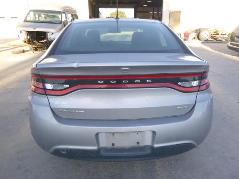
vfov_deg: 54.9
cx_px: 120
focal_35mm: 25
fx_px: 173
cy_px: 90
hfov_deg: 69.4
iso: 100
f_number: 3.9
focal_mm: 4.5
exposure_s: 1/100
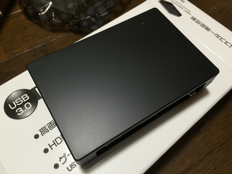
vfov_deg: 48.2
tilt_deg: -62.0
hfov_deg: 61.7
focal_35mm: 29
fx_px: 194
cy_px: 87
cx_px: 116
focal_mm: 4.15
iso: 100
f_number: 2.2
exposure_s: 1/30
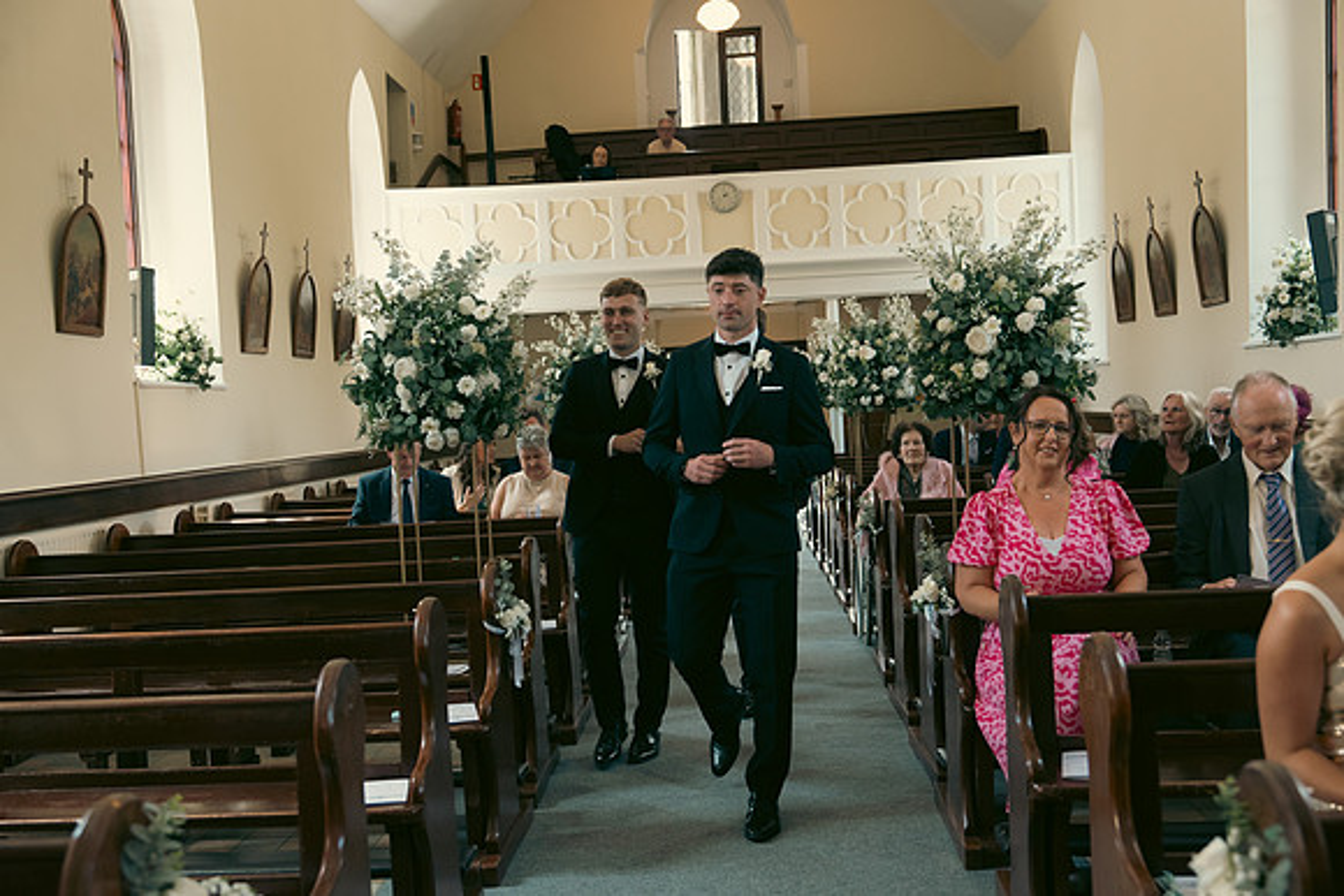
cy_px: 448
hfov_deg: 51.9
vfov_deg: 36.0
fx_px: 1382
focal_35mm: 37
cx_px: 672
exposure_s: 1/250
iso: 1600
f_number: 3.5
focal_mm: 37
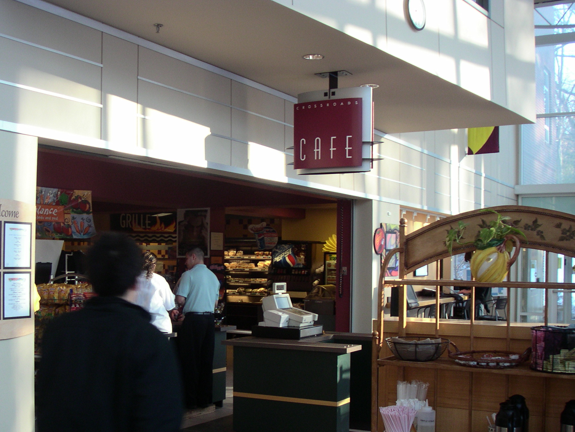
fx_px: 748
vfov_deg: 32.1
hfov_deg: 42.0
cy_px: 250
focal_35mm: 45
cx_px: 243
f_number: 2.8
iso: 50
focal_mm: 6
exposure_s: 1/50
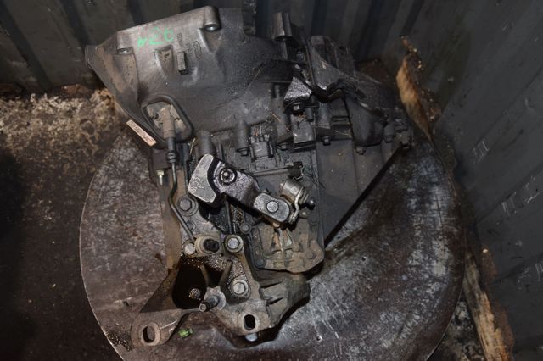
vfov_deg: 36.8
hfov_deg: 53.2
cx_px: 272
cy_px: 180
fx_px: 543
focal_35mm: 36
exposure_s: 1/60
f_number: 5
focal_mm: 24
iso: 800
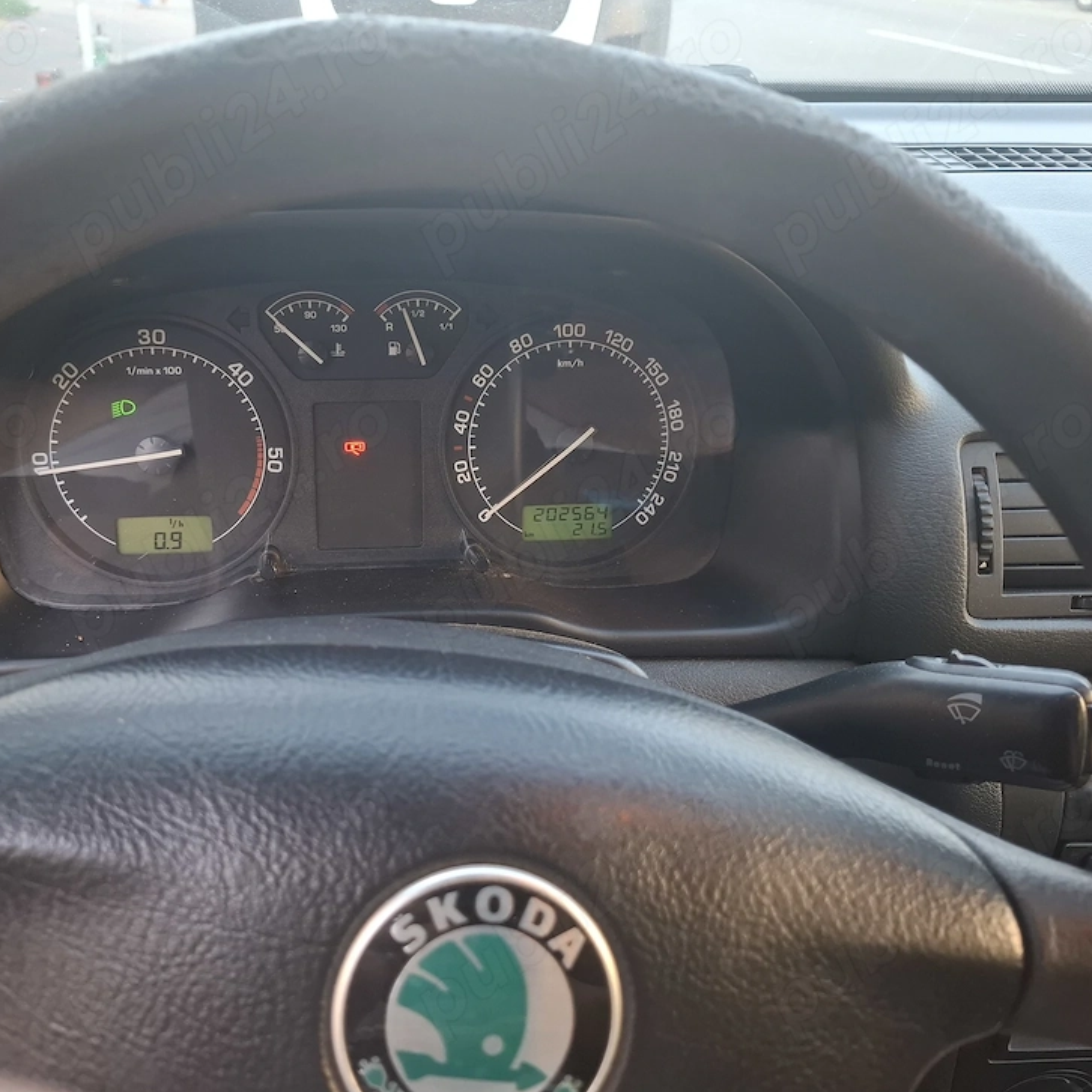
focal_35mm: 28
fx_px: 999
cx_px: 403
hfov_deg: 56.5
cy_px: 549
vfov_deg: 57.3
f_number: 1.8
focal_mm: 5.54
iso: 250
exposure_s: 1/100
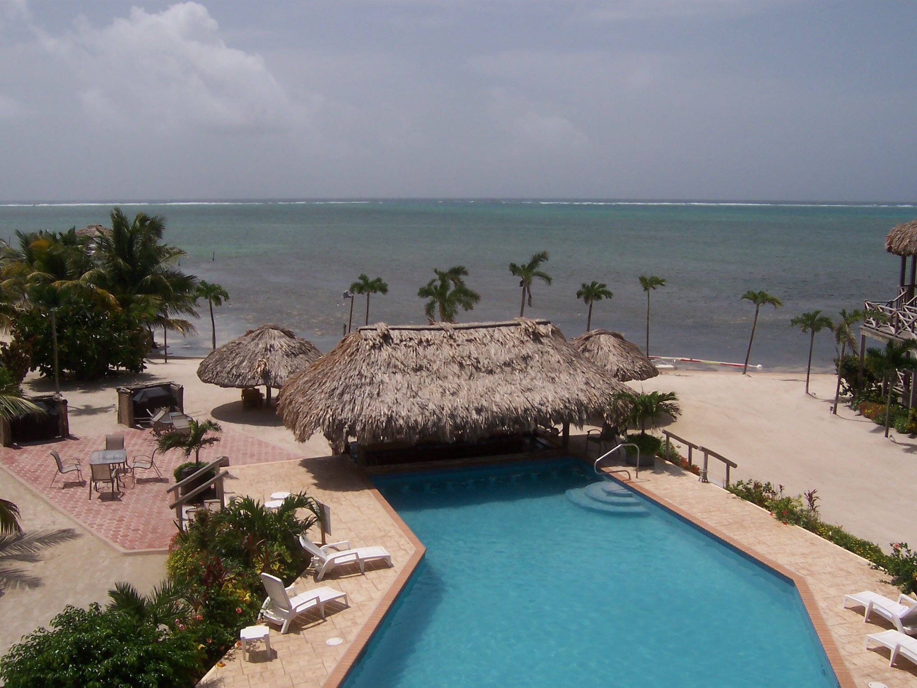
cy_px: 344
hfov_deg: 51.4
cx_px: 458
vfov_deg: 39.7
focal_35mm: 36
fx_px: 954
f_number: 5.6
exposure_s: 1/1500
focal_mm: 5.6
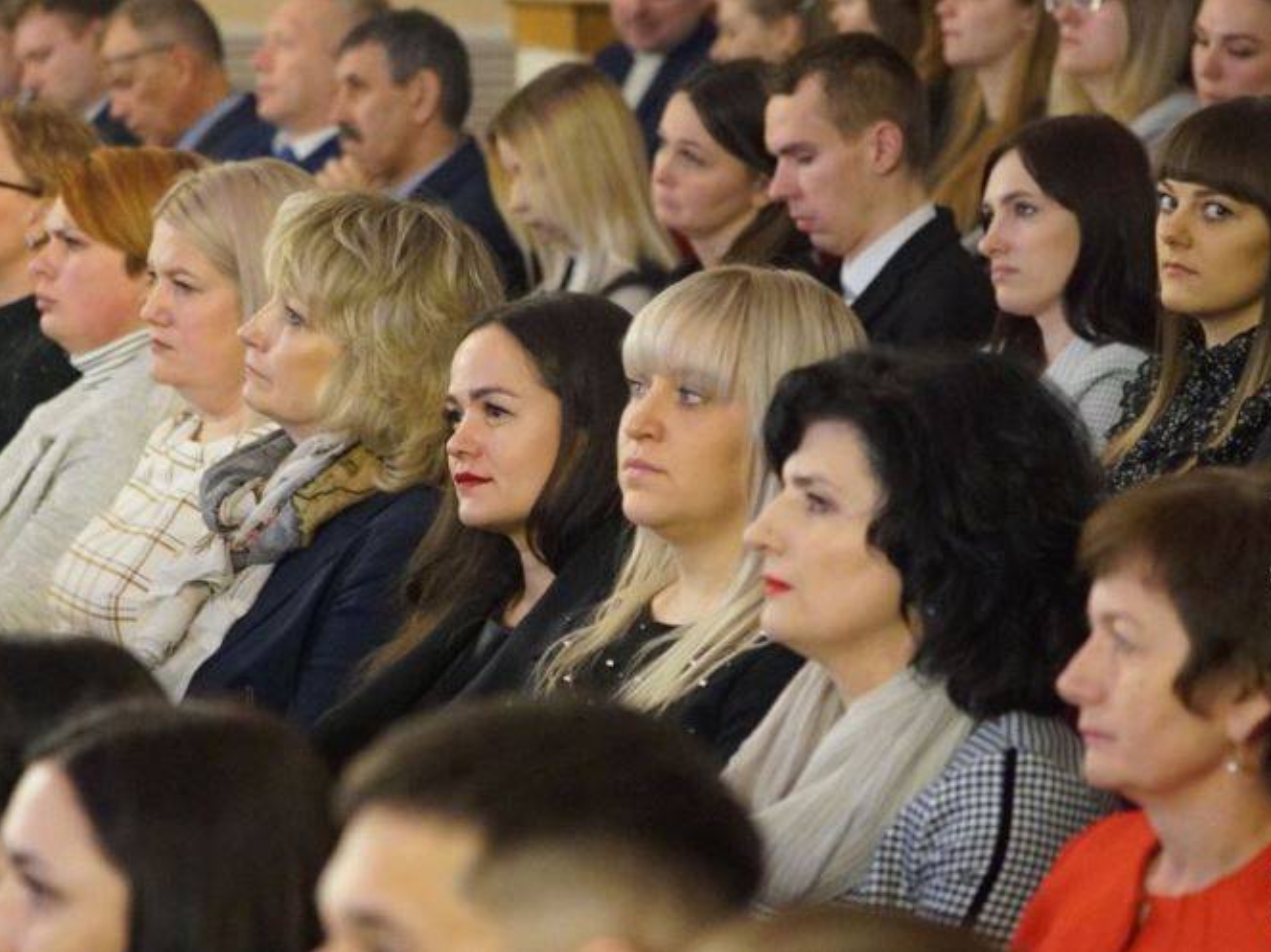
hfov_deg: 11.6
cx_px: 620
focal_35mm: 171
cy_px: 477
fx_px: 6277
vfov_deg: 8.7
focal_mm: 105
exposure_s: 1/80
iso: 12800
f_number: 4
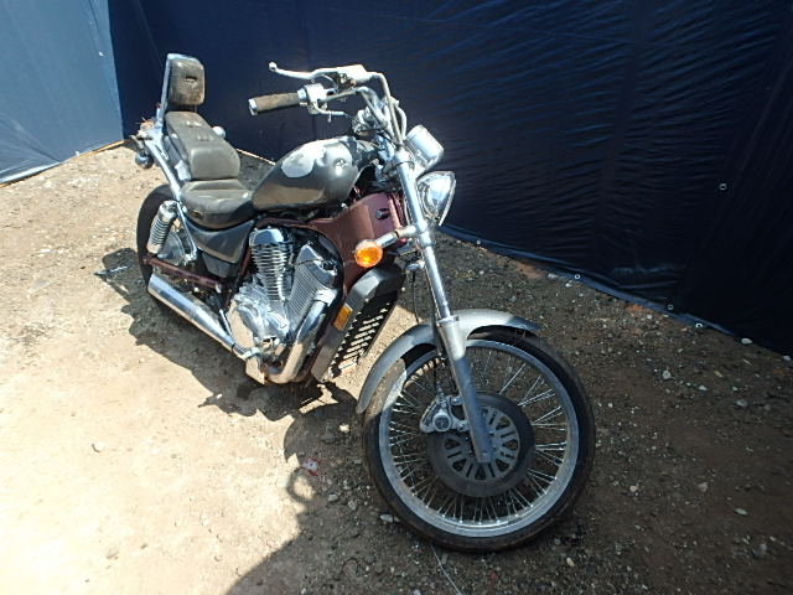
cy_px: 298
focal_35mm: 21
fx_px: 481
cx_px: 396
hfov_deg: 79.0
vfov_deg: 63.4
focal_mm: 3.7
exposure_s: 1/400
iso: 125
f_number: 3.5
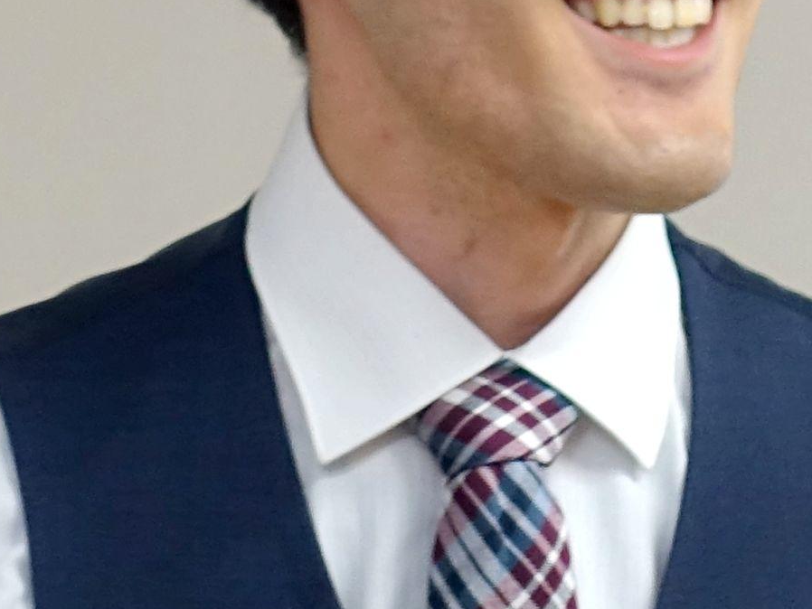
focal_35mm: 328
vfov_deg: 4.5
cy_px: 52
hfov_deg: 6.0
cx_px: -27
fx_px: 7696
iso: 500
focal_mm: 20.6
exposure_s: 1/60
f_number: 2.8
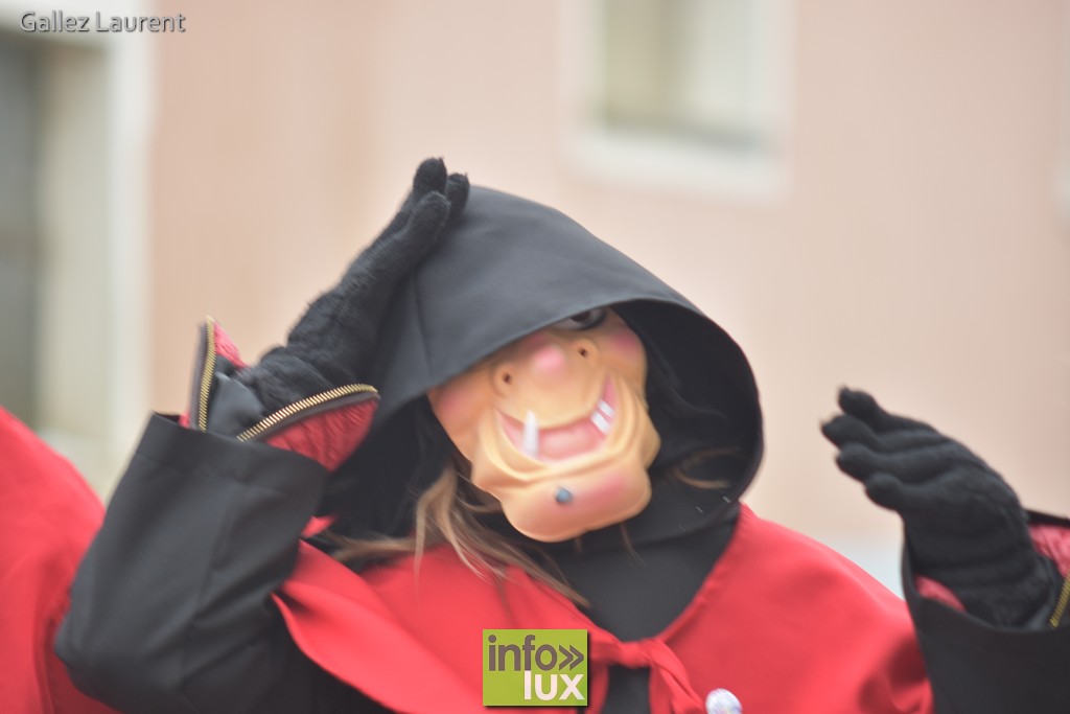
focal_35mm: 225
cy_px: 357
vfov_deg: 6.1
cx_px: 535
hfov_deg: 9.1
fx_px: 6688
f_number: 2.8
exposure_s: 1/100
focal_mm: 150
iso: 320
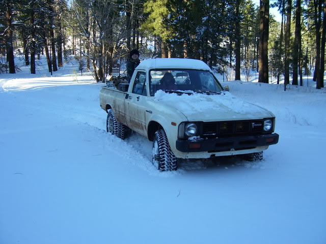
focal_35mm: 34
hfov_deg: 54.0
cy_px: 122
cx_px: 163
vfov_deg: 41.8
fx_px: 320
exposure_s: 1/350
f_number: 2.7
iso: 80
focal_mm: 5.6
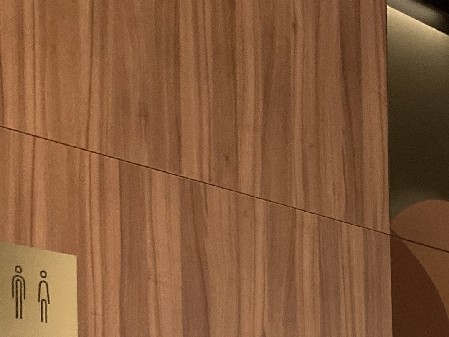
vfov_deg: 13.2
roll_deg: +0.8
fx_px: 1362
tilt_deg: +1.6
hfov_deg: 17.4
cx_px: 604
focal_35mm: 105
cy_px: 528
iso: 500
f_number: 1.8
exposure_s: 1/30
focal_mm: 3.99
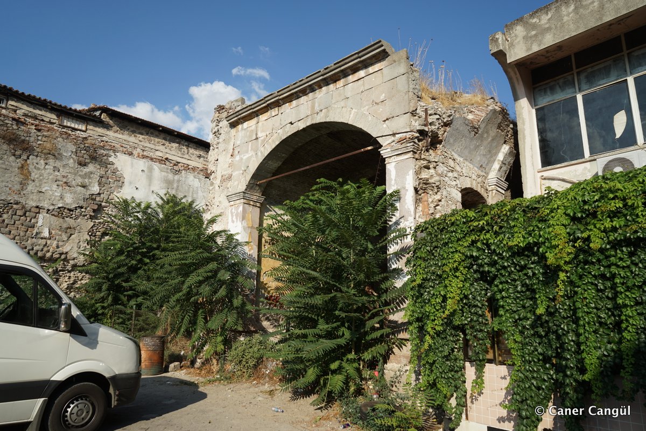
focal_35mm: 24
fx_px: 431
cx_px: 323
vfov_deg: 53.1
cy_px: 216
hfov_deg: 73.7
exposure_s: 1/320
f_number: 7.1
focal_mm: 24
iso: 100
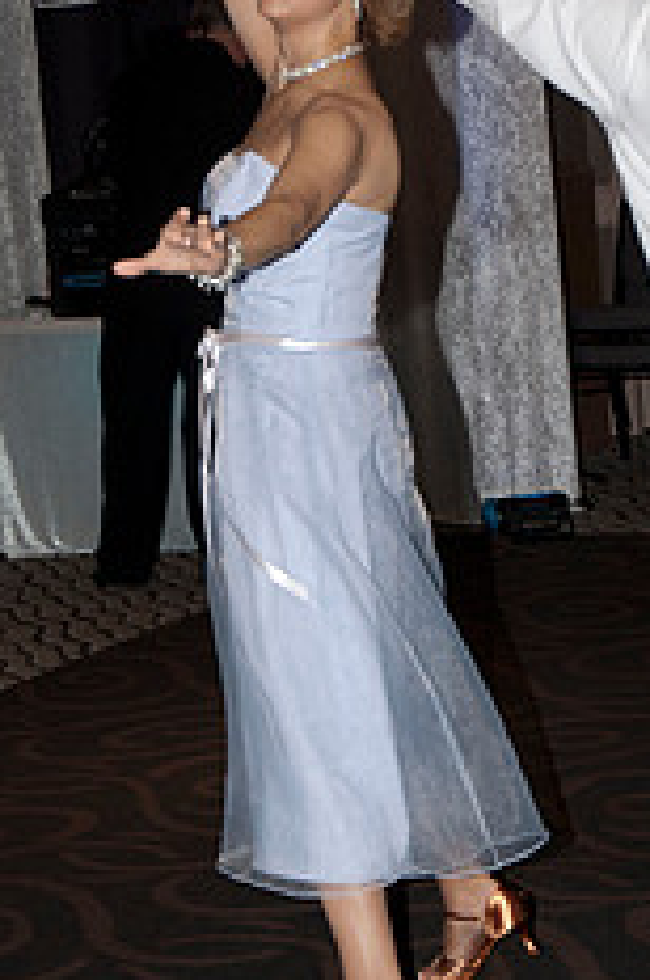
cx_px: 454
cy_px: 634
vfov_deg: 20.0
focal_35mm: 102
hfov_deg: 13.4
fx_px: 2770
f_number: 5.6
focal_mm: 35
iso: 400
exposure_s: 1/160
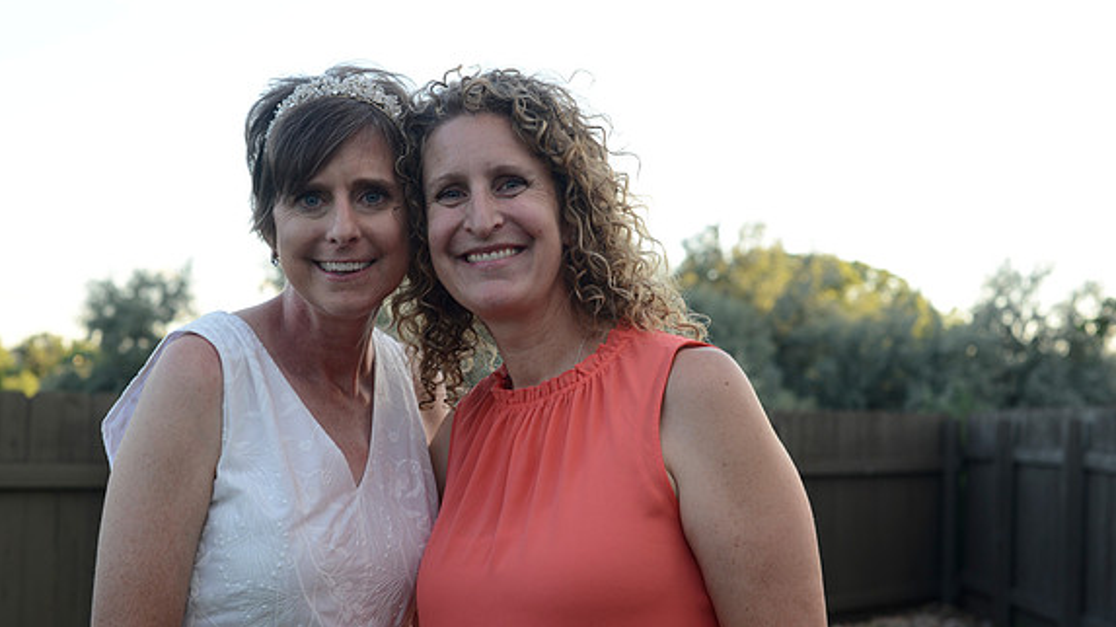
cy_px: 303
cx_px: 563
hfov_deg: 39.2
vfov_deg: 22.6
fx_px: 1568
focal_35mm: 53
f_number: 5
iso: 400
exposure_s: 1/200
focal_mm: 50
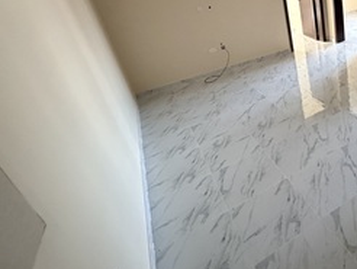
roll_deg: +7.2
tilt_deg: -24.0
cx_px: 320
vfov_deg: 51.9
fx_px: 268
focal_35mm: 26
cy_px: 84
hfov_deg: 57.9
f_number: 2.2
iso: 800
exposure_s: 1/50
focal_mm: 2.22
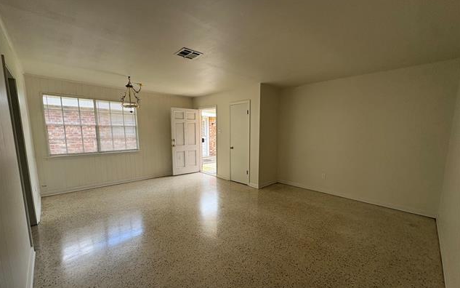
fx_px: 188
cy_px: 156
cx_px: 229
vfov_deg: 74.7
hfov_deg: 101.4
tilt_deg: -7.1
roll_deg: -0.7
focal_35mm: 15
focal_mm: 2.22
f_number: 2.2
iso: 80
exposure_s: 1/132
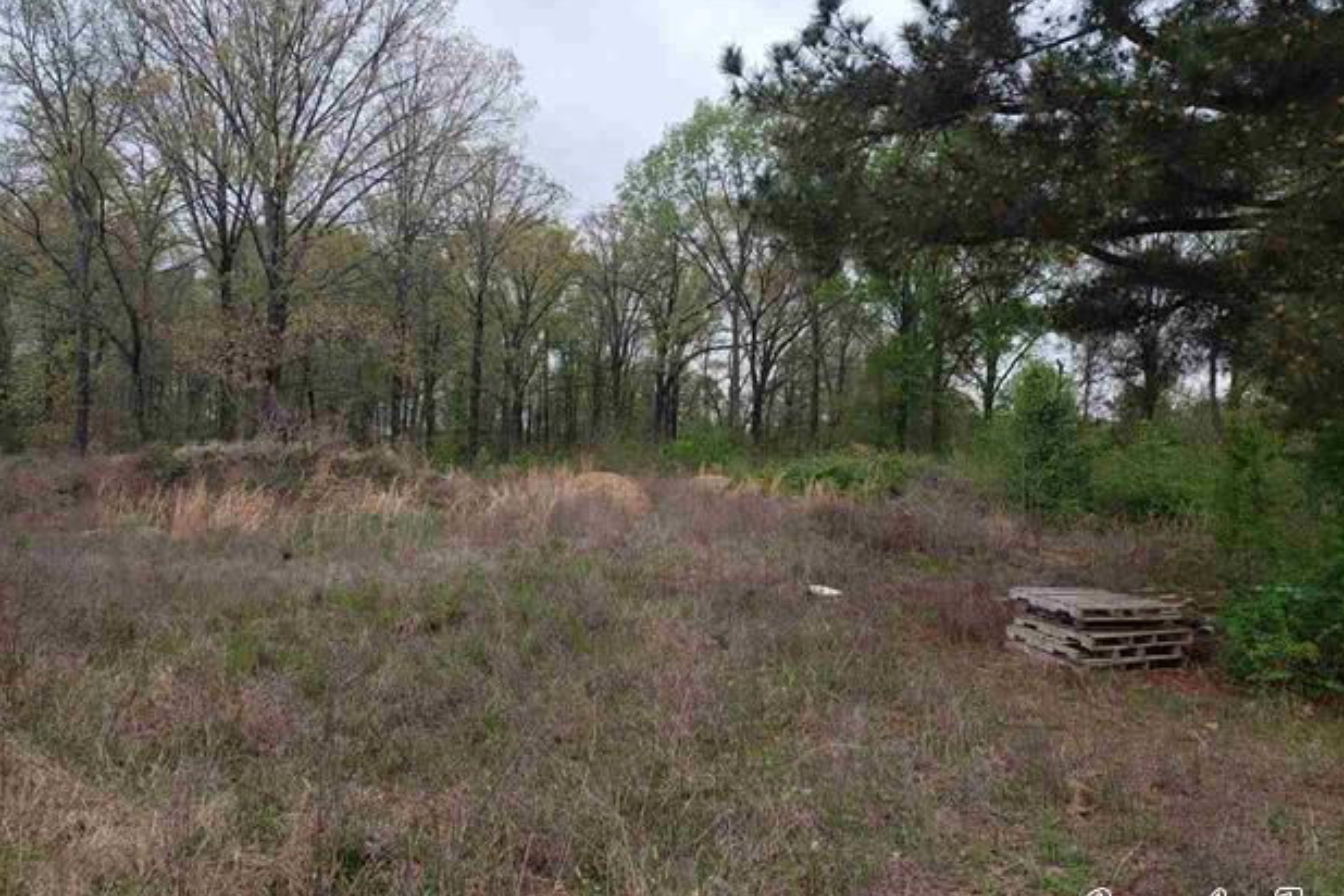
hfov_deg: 65.5
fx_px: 1045
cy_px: 409
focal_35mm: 28
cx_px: 659
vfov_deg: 46.4
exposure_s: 1/152
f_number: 2.4
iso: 50
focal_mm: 4.3
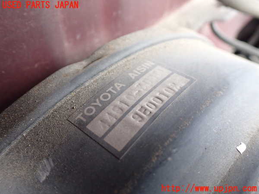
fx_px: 224
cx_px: 130
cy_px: 97
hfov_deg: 60.0
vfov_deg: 46.8
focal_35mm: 30
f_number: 2.3
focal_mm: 5.4
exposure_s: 1/125
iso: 400
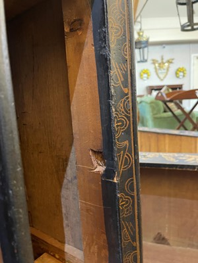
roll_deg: +3.4
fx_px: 191
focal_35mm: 25
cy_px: 132
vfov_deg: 69.4
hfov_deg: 54.9
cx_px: 99
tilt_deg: -8.2
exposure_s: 1/25
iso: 500
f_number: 1.6
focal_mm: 5.1
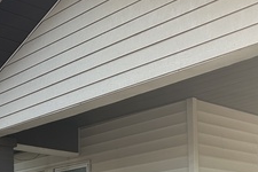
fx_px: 530
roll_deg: +1.1
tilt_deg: +2.8
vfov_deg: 17.4
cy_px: 217
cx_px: -37
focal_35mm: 74
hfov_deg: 25.1
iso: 80
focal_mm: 6.86
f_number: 1.78
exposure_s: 1/386
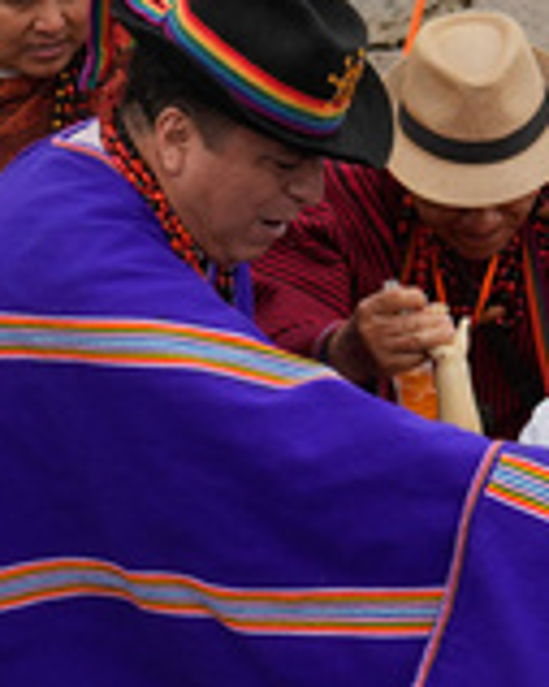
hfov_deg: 10.6
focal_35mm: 145
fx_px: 2948
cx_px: 78
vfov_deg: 13.3
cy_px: 432
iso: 400
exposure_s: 1/1600
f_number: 3.5
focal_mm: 24
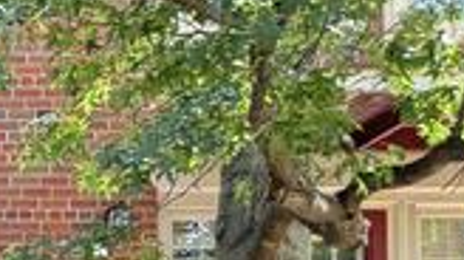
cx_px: -809
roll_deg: +0.1
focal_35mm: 163
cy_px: 791
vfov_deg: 6.7
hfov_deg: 10.4
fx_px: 2004
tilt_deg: +2.1
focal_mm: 6.76
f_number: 1.78
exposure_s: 1/182
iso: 200
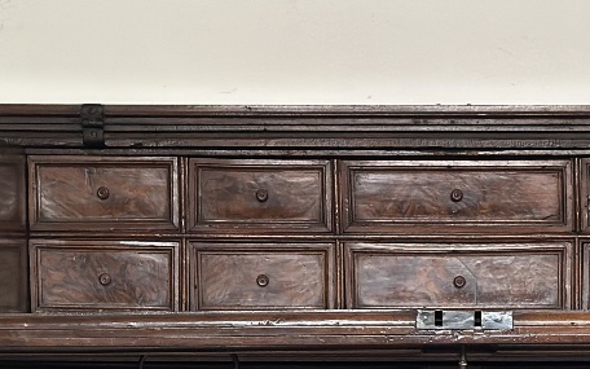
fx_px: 2155
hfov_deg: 15.5
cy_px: 517
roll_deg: +1.1
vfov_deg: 9.6
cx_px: 411
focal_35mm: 134
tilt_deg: -5.6
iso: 320
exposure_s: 1/60
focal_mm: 6.86
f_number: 1.78
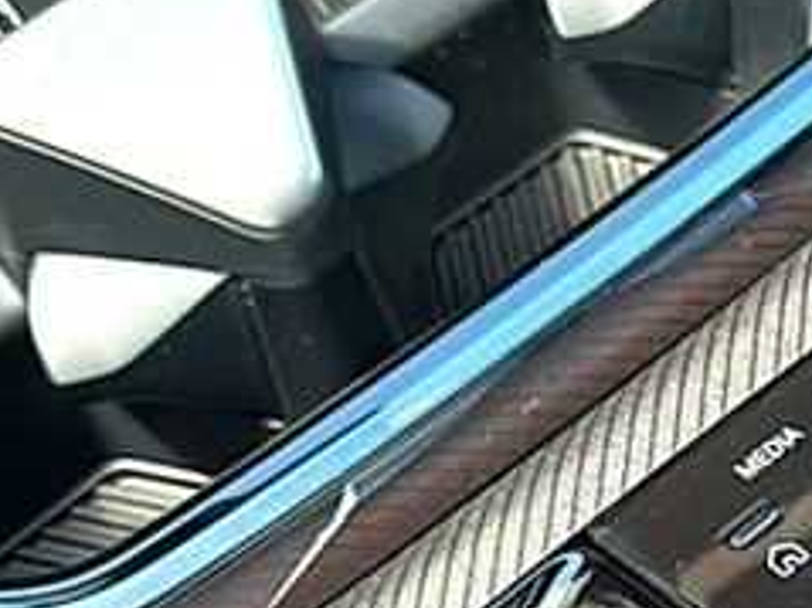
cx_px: 1077
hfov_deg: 20.2
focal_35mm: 88
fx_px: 2063
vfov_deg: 16.0
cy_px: 763
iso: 64
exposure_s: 1/122
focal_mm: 6.86
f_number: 1.78
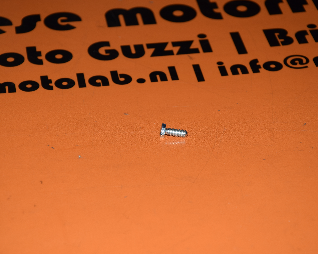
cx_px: 166
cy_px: 127
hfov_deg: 14.2
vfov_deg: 11.4
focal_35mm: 136
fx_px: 1280
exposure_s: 1/60
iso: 100
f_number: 8
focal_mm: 80
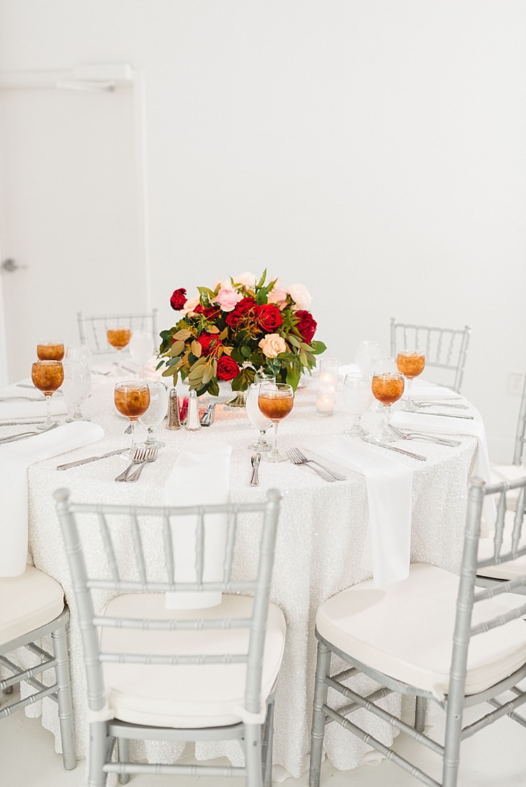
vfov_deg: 54.4
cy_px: 394
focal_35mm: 35
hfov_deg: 37.9
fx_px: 766
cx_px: 263
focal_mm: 35
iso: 250
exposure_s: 1/125
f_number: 2.2
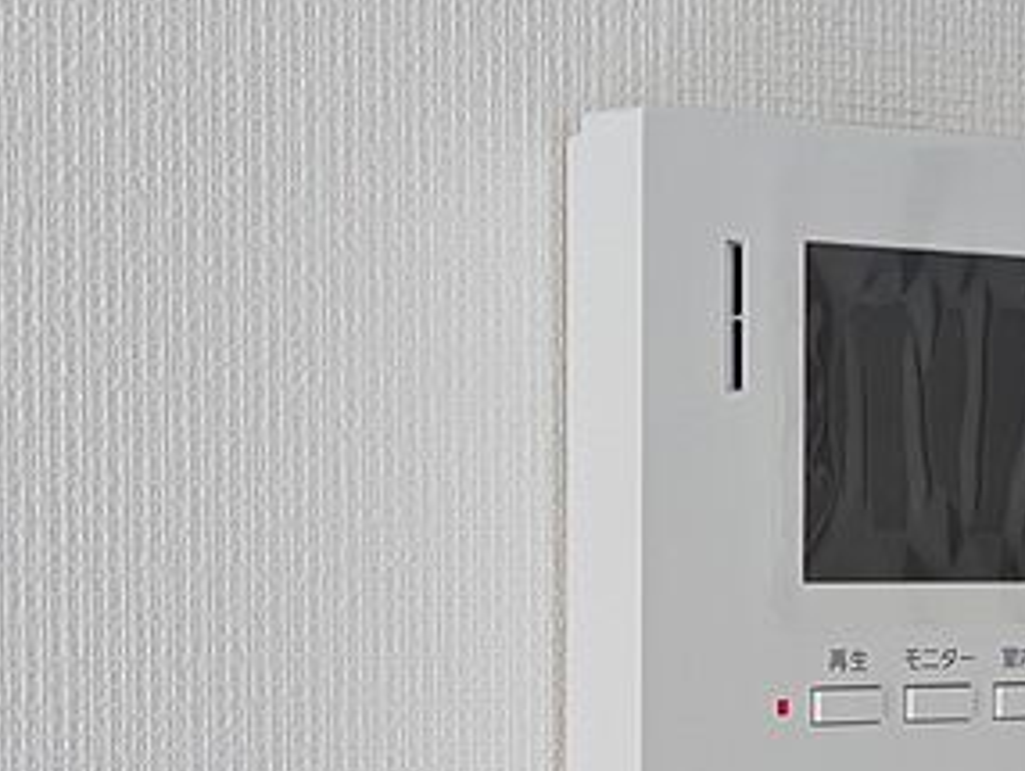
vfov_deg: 12.9
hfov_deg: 17.0
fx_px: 3378
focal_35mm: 114
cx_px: 935
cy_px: 681
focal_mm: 5.43
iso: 66
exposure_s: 1/120
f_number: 1.89
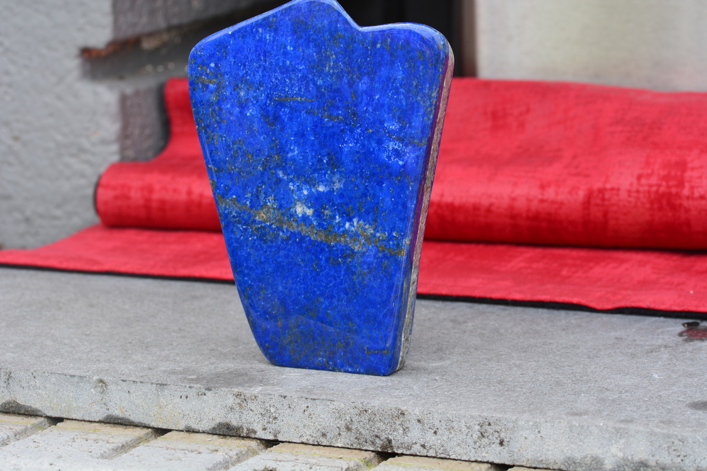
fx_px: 3094
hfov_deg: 13.0
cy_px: 236
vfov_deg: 8.7
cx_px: 354
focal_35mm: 158
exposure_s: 1/60
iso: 200
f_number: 10
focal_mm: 105
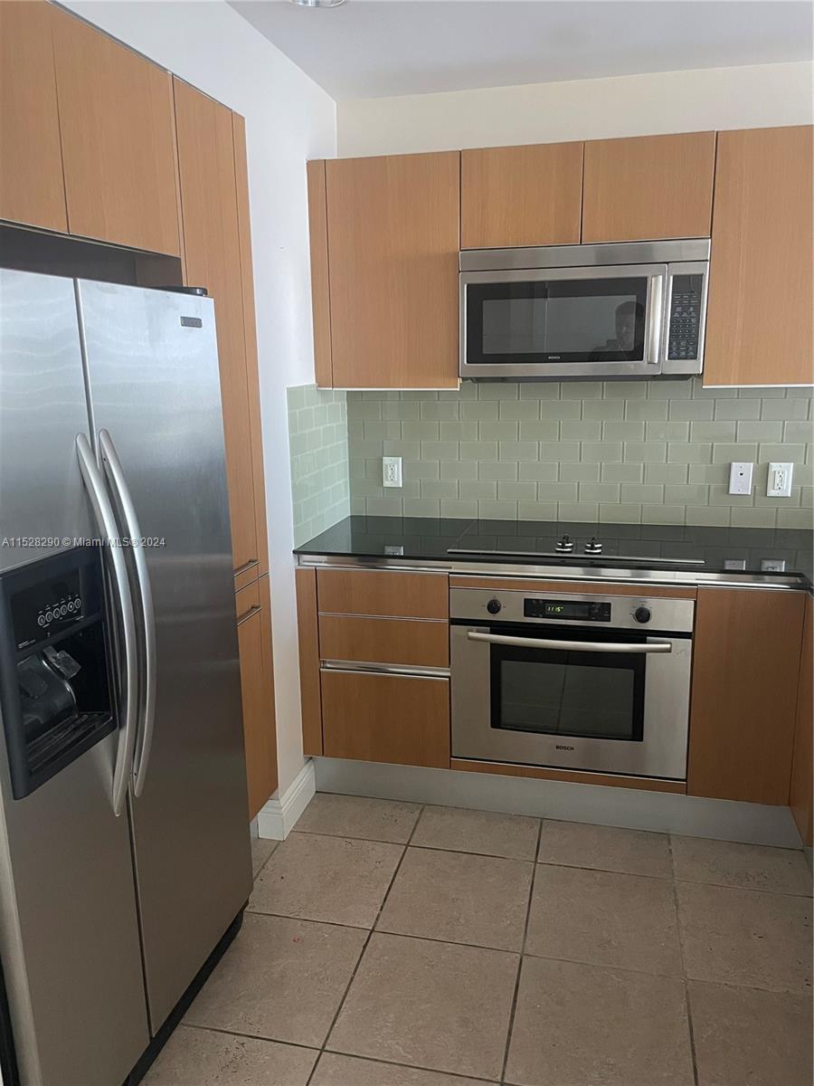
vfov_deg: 67.3
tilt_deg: -11.4
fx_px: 815
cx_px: 407
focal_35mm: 26
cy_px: 543
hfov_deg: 53.1
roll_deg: +1.6
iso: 320
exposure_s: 1/60
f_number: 1.6
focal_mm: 4.2
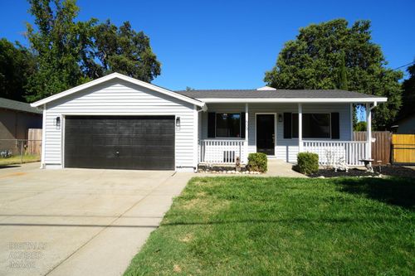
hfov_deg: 90.0
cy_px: 138
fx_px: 207
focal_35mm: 18
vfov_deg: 67.3
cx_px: 208
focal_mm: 12
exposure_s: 1/400
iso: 200
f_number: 9
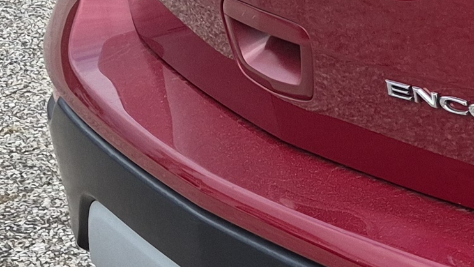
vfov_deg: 9.0
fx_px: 1697
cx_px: 988
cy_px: 31
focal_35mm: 135
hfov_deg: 13.4
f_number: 1.8
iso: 80
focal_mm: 5.4
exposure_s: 1/3576
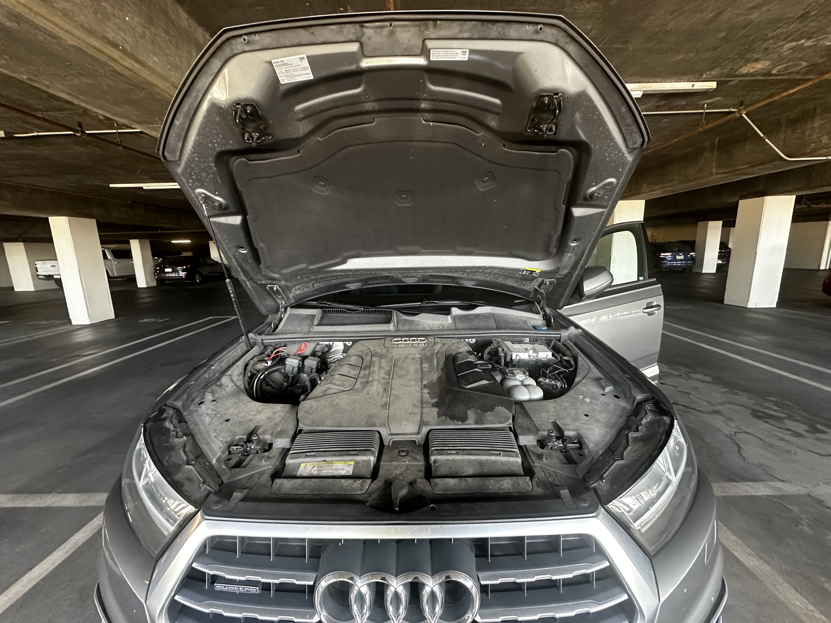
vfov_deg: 85.7
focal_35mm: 14
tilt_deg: -9.8
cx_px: 416
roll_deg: +1.9
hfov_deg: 102.1
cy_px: 312
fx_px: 336
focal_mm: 2.22
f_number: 2.2
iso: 320
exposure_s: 1/66
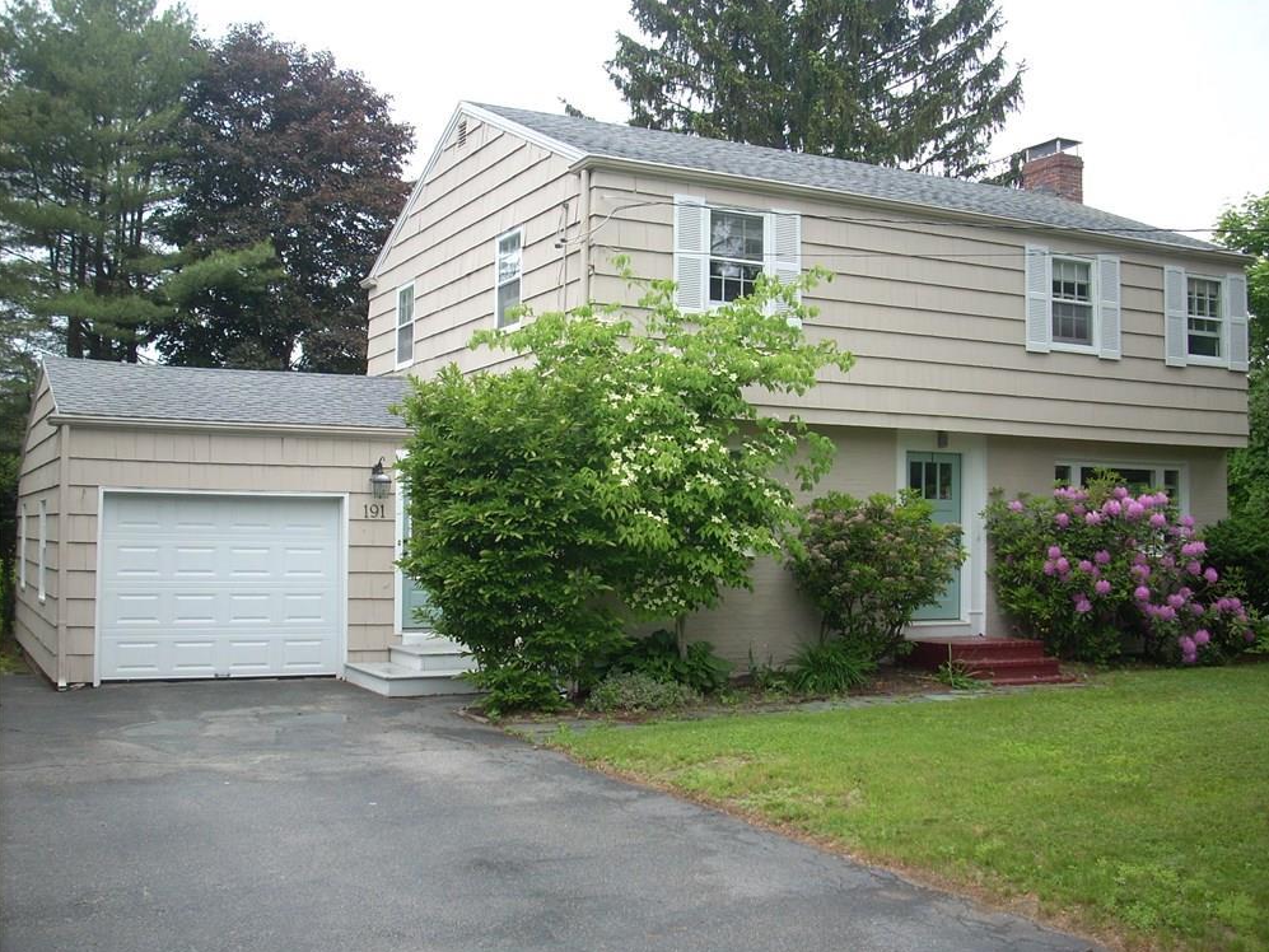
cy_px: 479
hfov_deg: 49.0
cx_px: 647
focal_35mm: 38
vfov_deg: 37.7
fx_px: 1393
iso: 64
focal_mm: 6.2
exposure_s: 1/142
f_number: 2.8
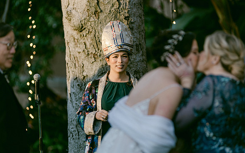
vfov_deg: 6.0
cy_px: 73
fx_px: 1469
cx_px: 119
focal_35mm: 220
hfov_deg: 9.5
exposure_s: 1/125
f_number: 2.8
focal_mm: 200
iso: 125
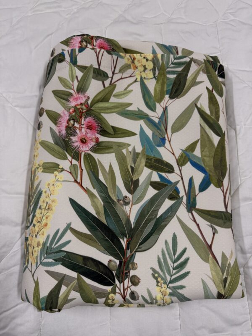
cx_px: 126
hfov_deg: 56.8
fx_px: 233
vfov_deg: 71.6
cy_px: 168
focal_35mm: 24
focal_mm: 6.76
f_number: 1.78
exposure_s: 1/100
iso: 200
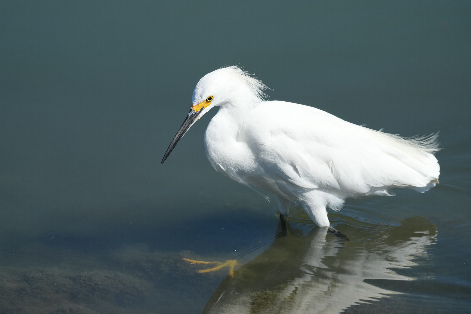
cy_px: 157
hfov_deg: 3.7
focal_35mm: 560
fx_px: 7326
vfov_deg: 2.5
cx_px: 236
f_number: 6.3
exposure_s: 1/2500
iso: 640
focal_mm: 560
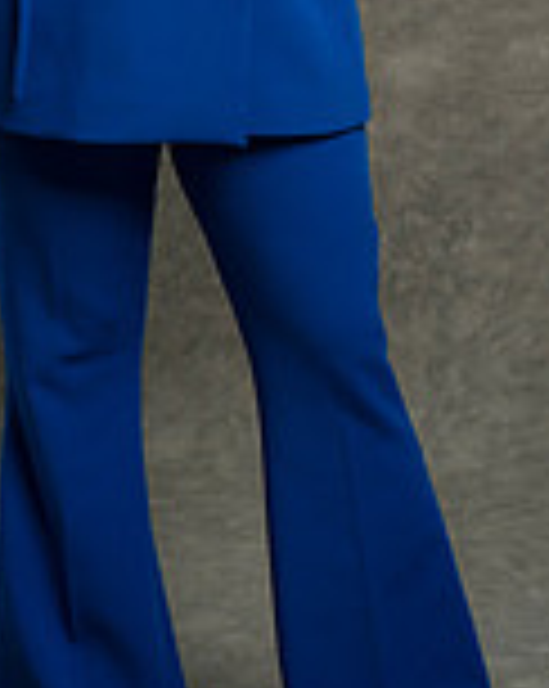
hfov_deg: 10.1
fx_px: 3093
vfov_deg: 12.5
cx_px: 248
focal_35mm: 152
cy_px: -72
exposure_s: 1/160
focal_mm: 55
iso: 125
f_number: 4
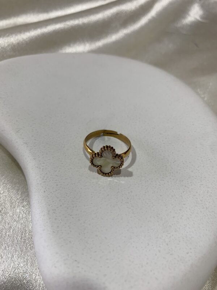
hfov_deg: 53.1
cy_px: 145
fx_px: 217
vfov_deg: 67.3
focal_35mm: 26
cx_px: 108
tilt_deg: -56.1
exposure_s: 1/50
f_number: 1.8
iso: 50
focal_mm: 4.25
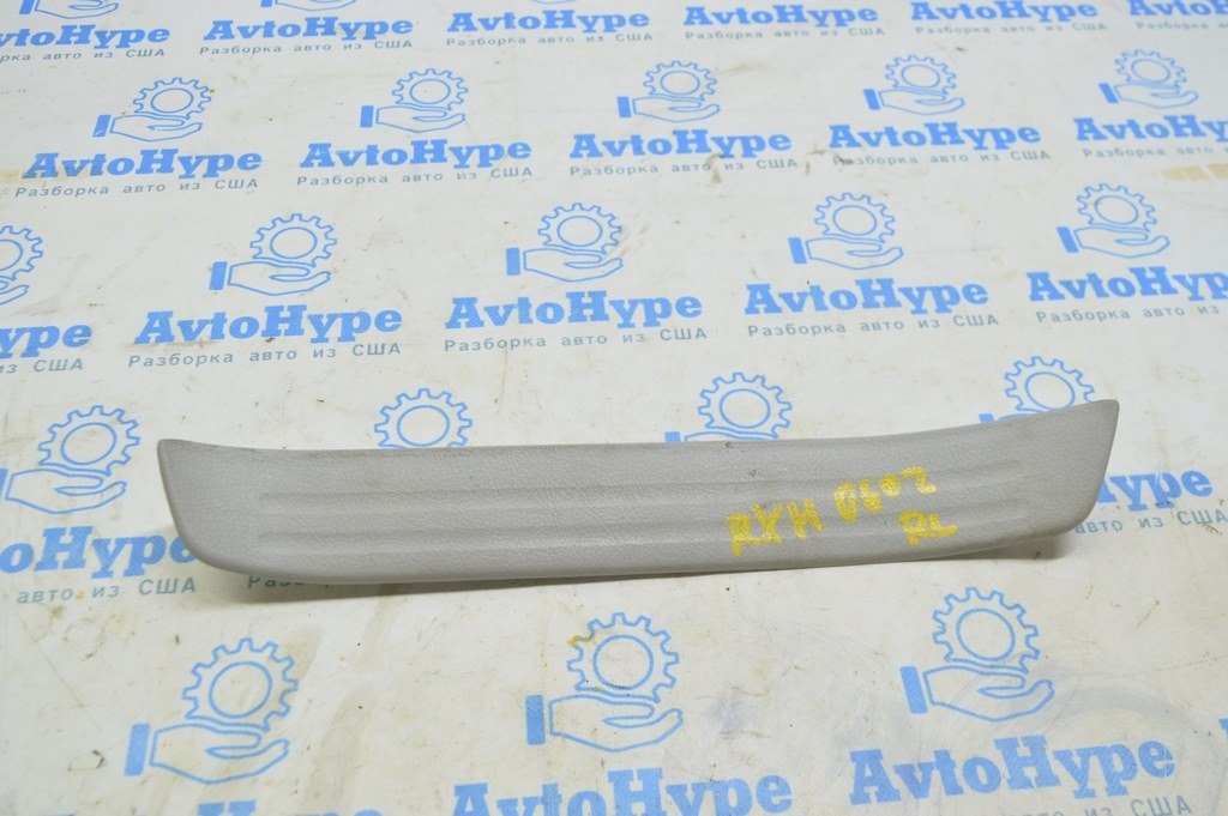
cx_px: 614
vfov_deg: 38.3
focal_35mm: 34
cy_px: 408
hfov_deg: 55.1
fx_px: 1176
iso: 400
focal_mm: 23
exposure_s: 1/20
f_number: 5.6
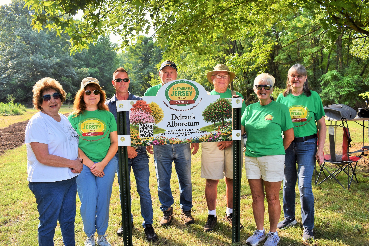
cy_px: 123
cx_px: 184
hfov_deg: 61.9
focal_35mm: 30
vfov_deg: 43.6
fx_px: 307
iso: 200
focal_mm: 20
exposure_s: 1/250
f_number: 6.3
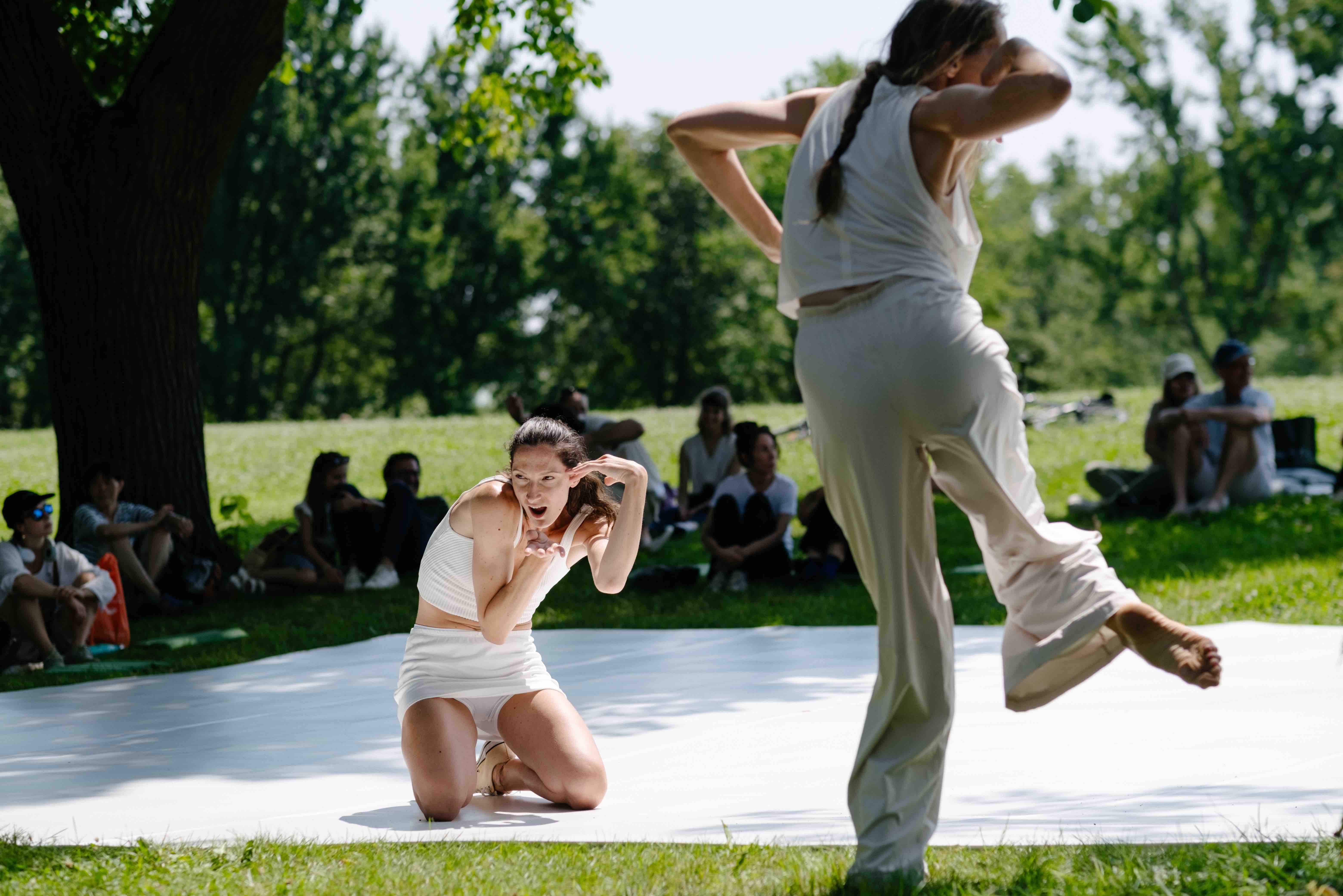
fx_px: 3133
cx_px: 672
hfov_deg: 24.2
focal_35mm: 84
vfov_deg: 16.3
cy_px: 448
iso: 160
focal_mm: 56
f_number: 2.2
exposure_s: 1/3200
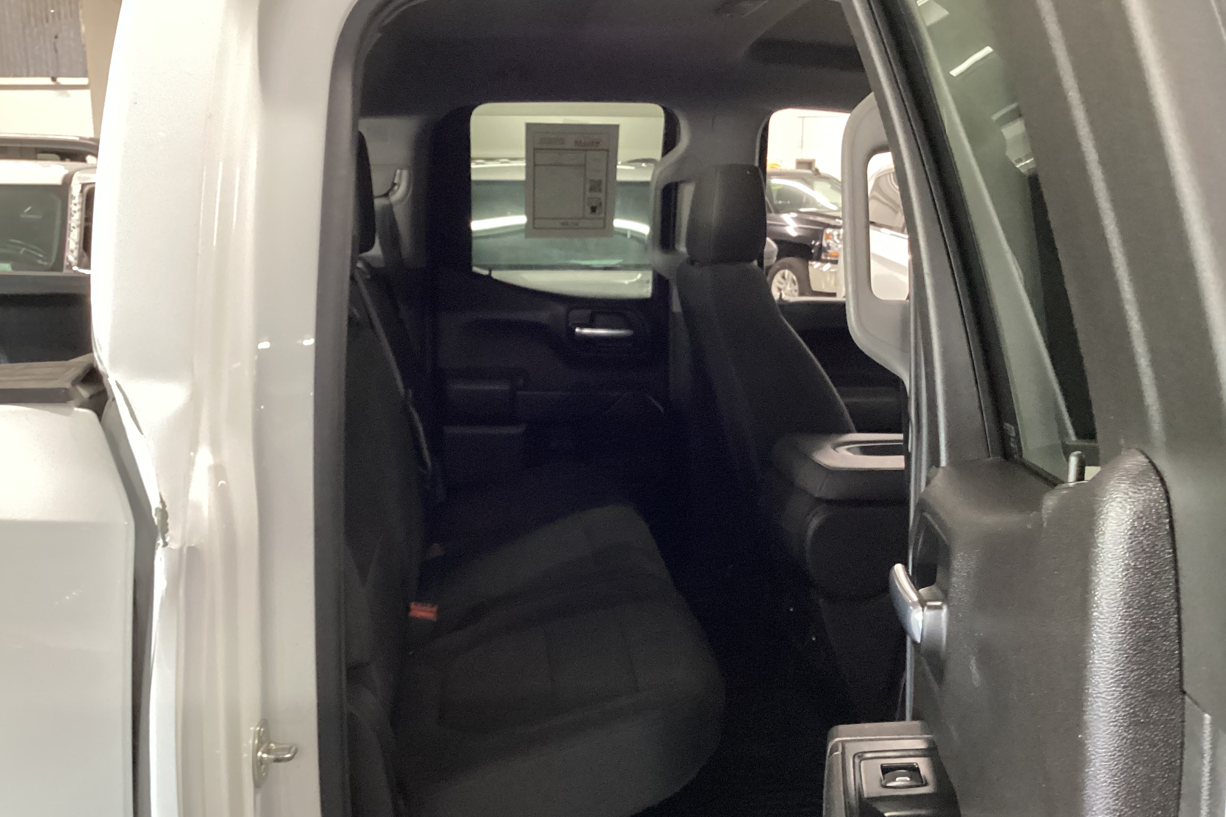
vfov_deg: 39.9
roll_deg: +0.0
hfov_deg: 57.2
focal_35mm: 33
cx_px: 602
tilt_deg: -14.4
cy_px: 438
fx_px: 1124
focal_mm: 3.3
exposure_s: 1/33
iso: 320
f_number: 2.4
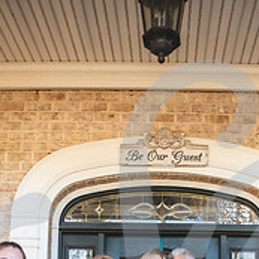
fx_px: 449
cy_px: 313
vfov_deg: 28.0
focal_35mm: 53
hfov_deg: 32.0
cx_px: 169
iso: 100
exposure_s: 1/125
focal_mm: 24
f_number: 2.8
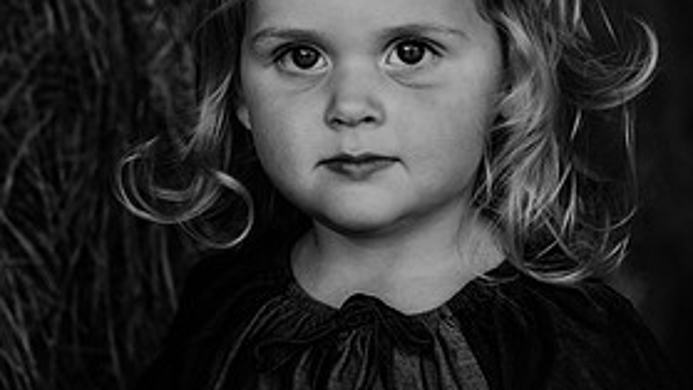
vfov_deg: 11.1
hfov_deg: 19.6
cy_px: 73
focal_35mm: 109
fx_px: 2003
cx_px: 320
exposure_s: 1/800
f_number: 2.8
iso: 200
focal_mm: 50
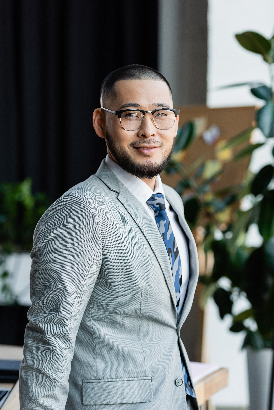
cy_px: 205
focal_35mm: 112
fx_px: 1278
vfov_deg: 18.3
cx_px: 137
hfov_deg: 12.2
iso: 250
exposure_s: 1/160
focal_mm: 112
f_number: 4
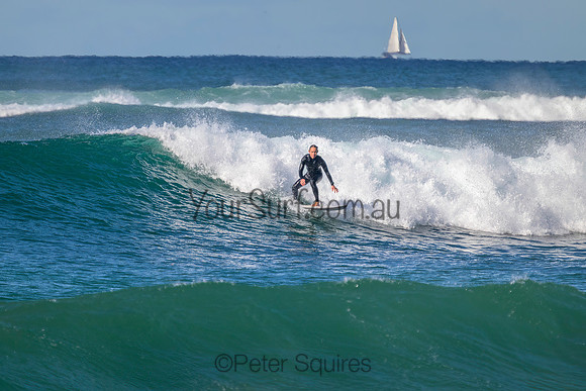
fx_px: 13567
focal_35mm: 833
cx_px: 293
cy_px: 196
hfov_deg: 2.5
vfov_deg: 1.7
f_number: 11
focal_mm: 800
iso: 1000
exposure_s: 1/2000
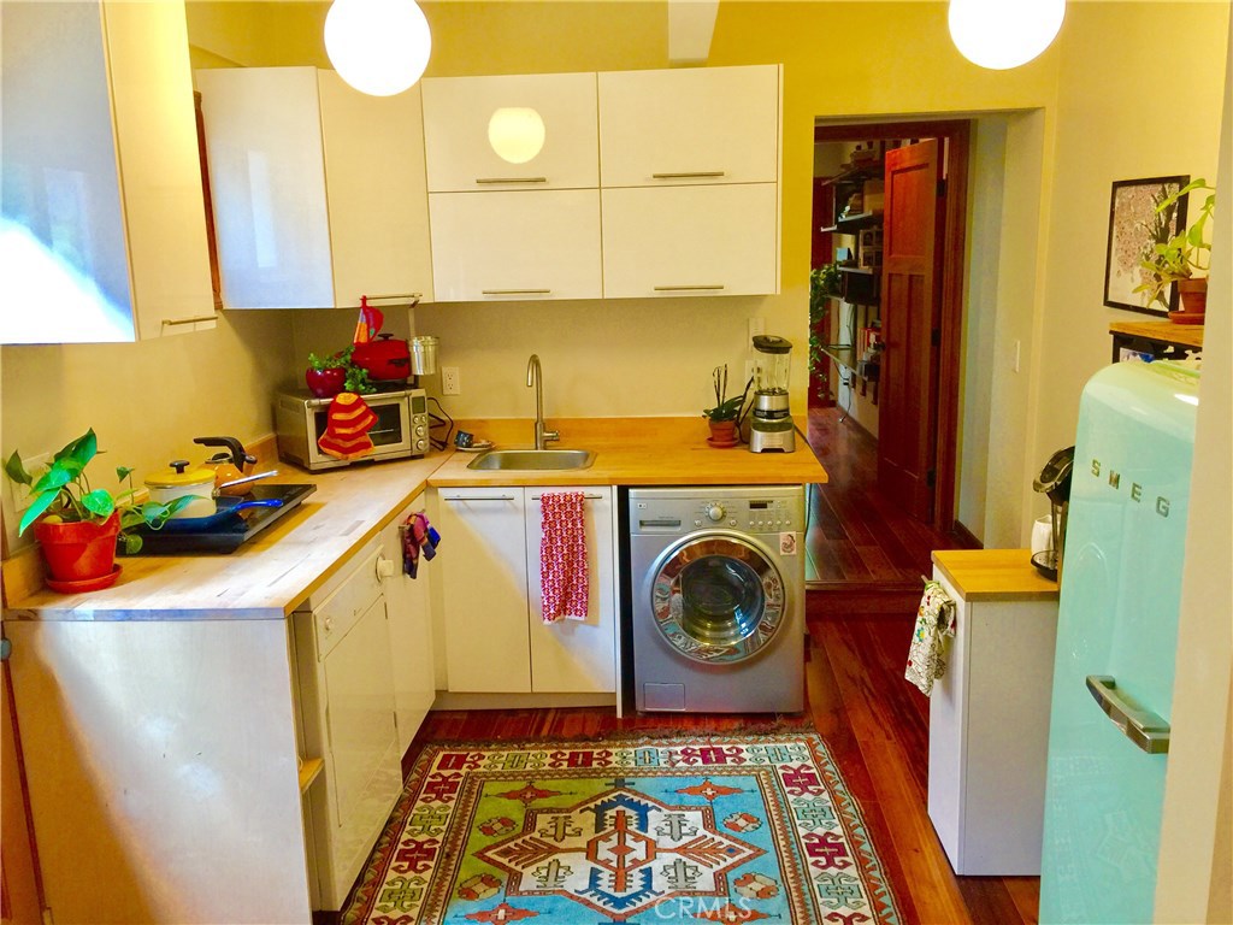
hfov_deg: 61.7
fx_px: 1033
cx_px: 616
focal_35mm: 29
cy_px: 462
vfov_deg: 48.2
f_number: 2.2
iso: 50
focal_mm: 4.15
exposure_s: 1/15
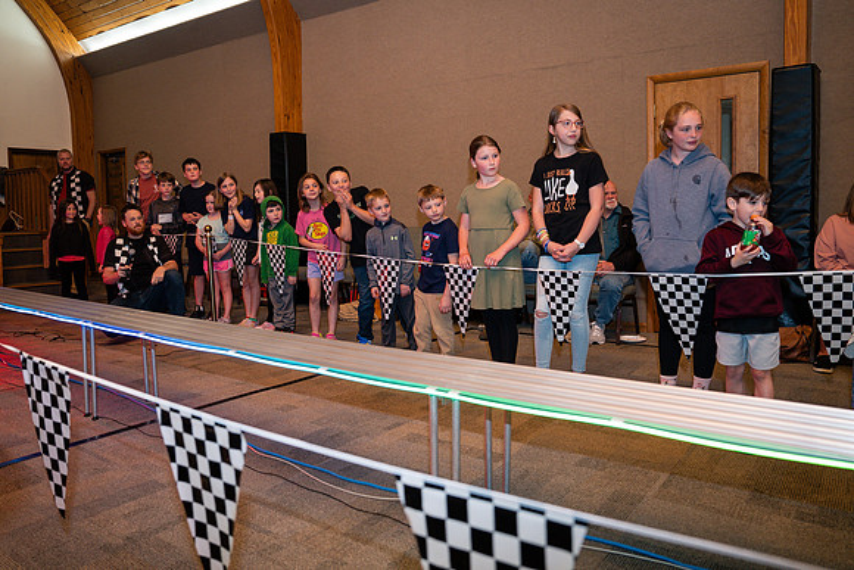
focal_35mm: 27
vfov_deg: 47.8
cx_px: 373
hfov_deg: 67.0
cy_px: 249
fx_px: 642
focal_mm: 24
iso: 800
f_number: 3.2
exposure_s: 1/250
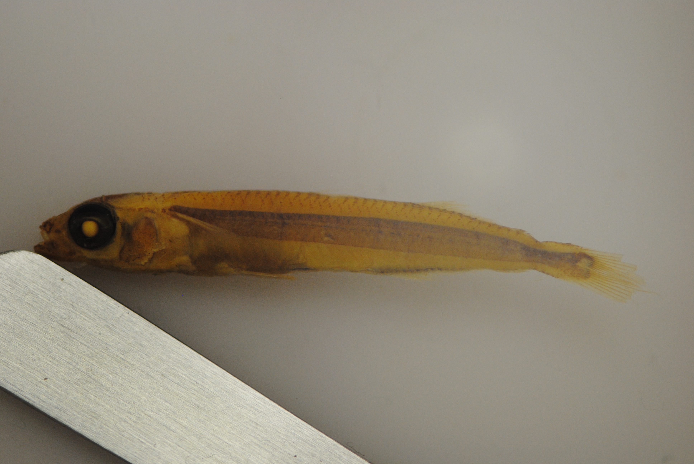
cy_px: 232
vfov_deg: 8.7
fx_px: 3040
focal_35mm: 158
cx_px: 347
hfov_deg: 13.0
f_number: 3.5
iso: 400
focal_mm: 105
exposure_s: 1/125
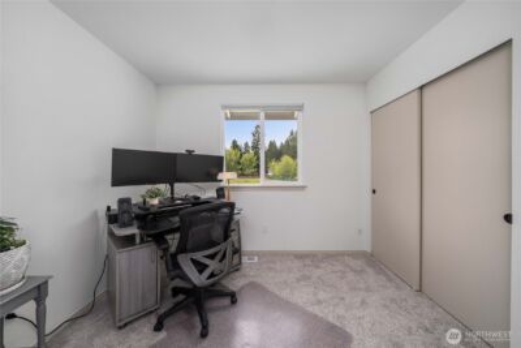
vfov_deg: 90.1
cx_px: 260
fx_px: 174
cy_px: 174
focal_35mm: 12
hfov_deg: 112.6
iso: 1000
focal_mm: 12
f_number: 7.1
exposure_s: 1/13
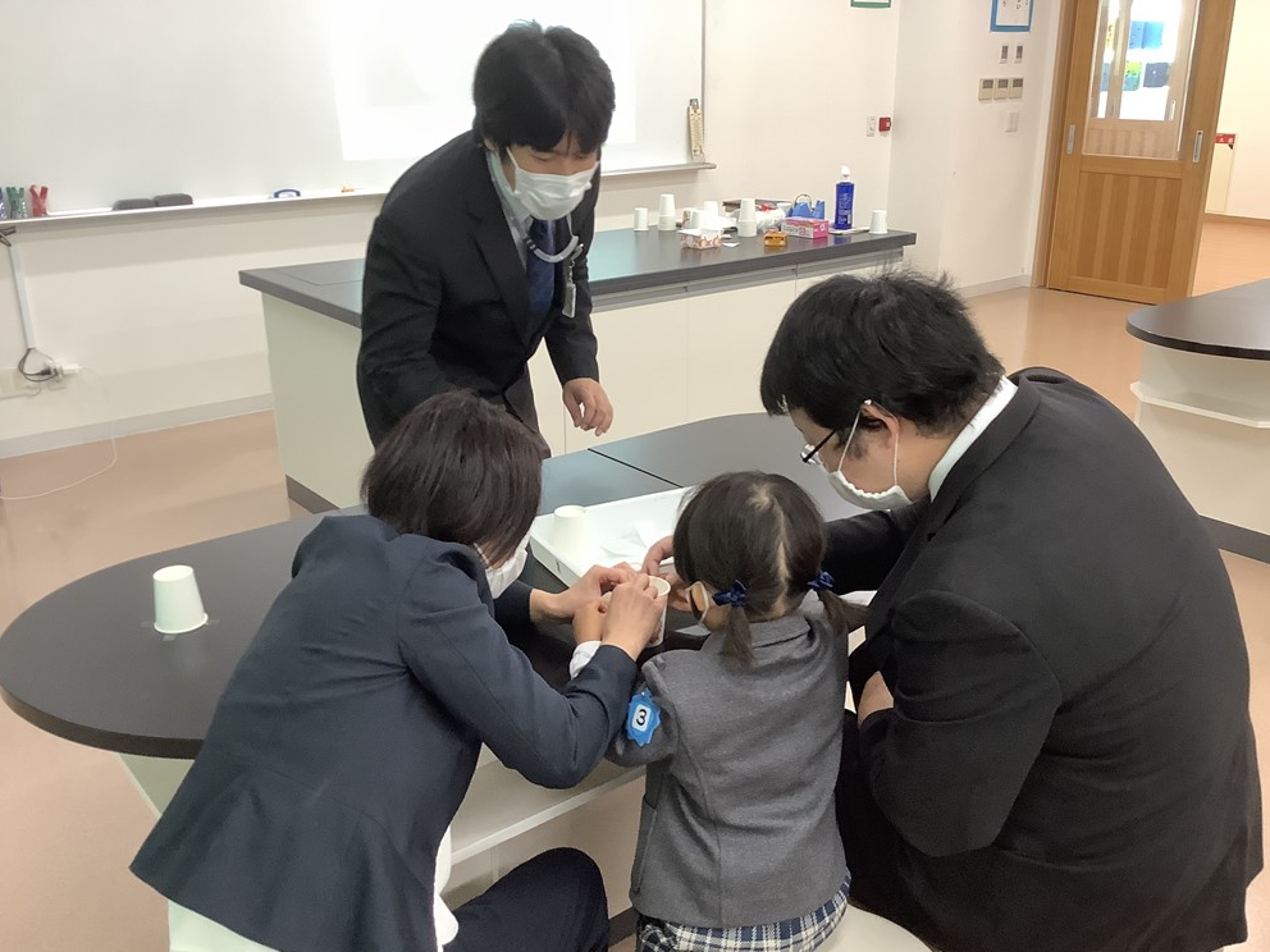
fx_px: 1174
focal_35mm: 32
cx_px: 650
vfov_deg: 44.2
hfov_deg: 56.8
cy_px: 486
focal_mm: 3.3
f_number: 2.4
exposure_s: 1/50
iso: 125
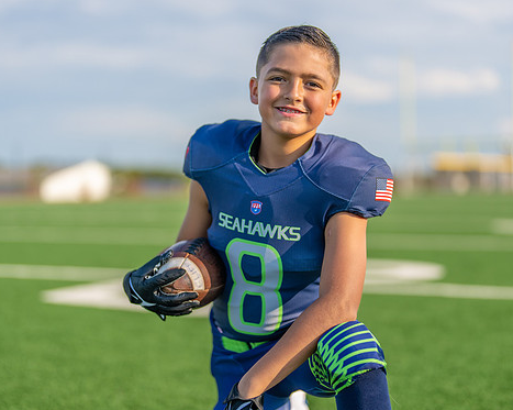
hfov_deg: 28.7
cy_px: 209
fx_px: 1001
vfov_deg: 23.1
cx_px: 288
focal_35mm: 66
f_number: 1.2
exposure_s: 1/5000
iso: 100
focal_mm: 50
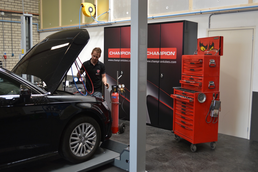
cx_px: 129
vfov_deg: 36.8
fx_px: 258
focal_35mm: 36
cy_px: 86
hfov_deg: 53.2
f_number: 4
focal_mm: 24
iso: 200
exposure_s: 1/20
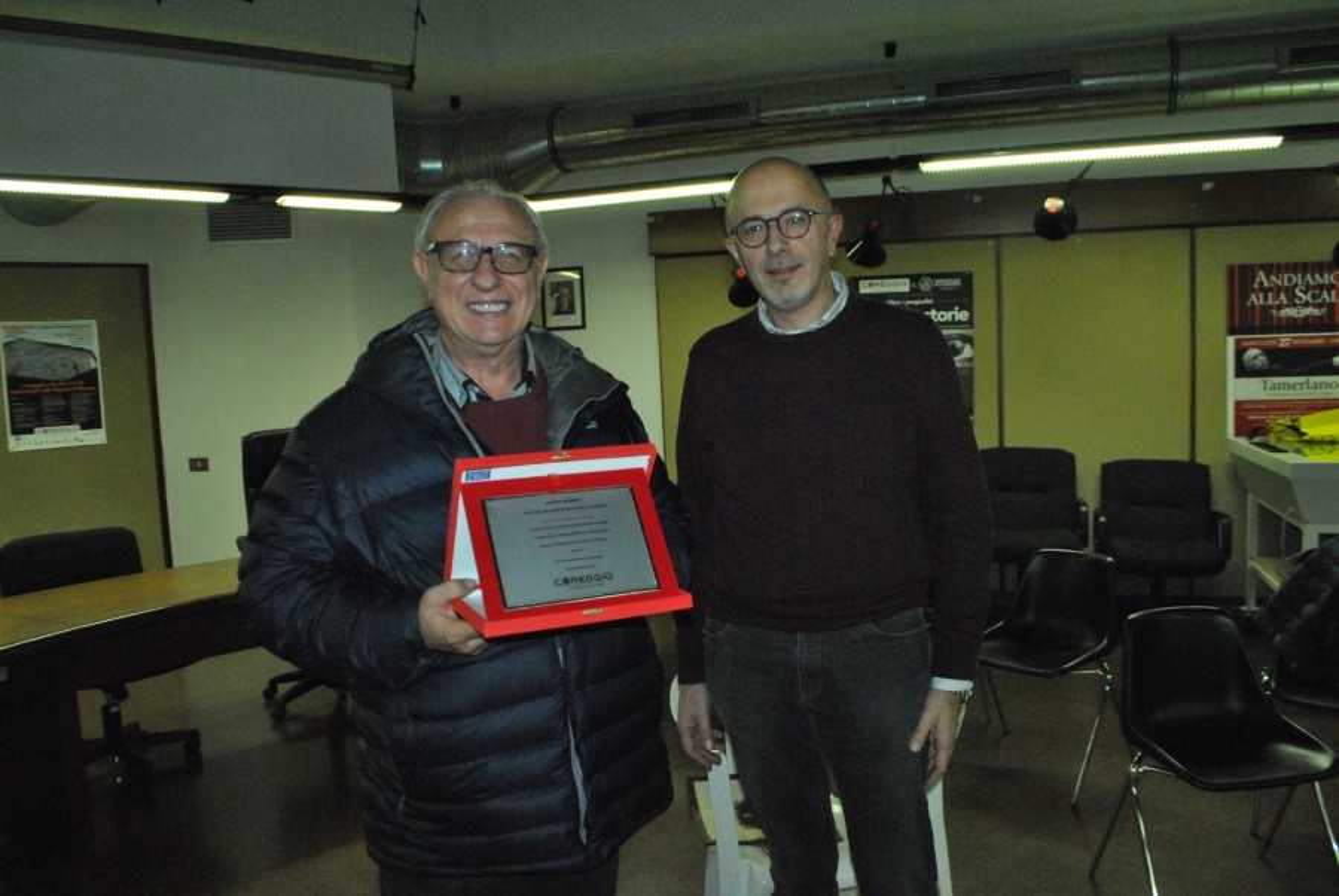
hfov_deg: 67.3
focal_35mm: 27
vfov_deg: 48.0
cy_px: 448
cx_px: 670
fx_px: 1005
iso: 1600
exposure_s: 1/60
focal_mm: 18
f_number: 5.6
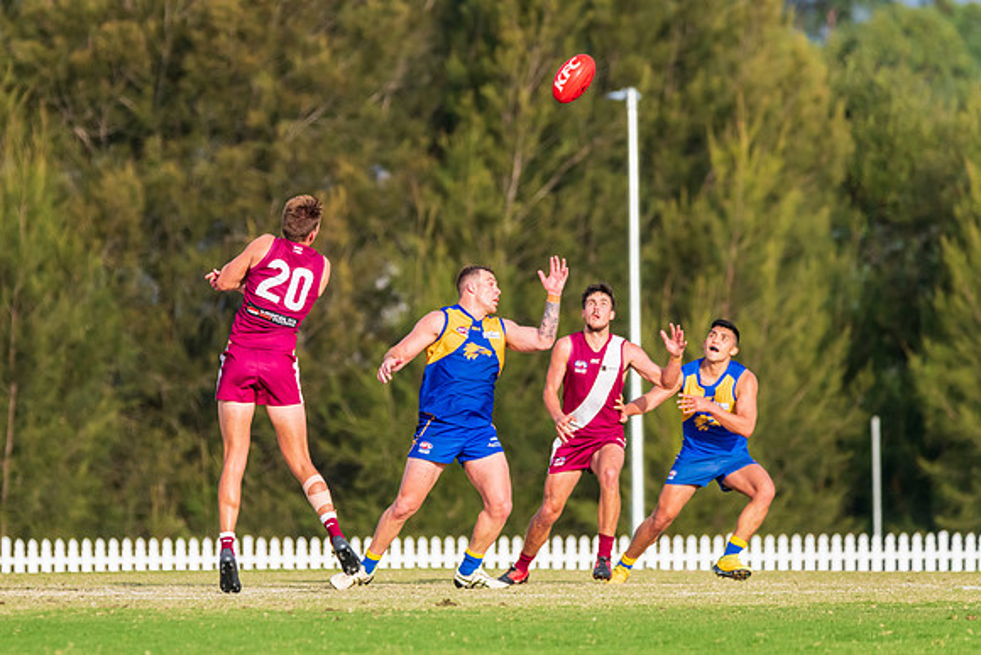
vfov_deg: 2.5
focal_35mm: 542
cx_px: 357
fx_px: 14770
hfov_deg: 3.8
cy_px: 299
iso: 800
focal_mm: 420
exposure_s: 1/1600
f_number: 7.1
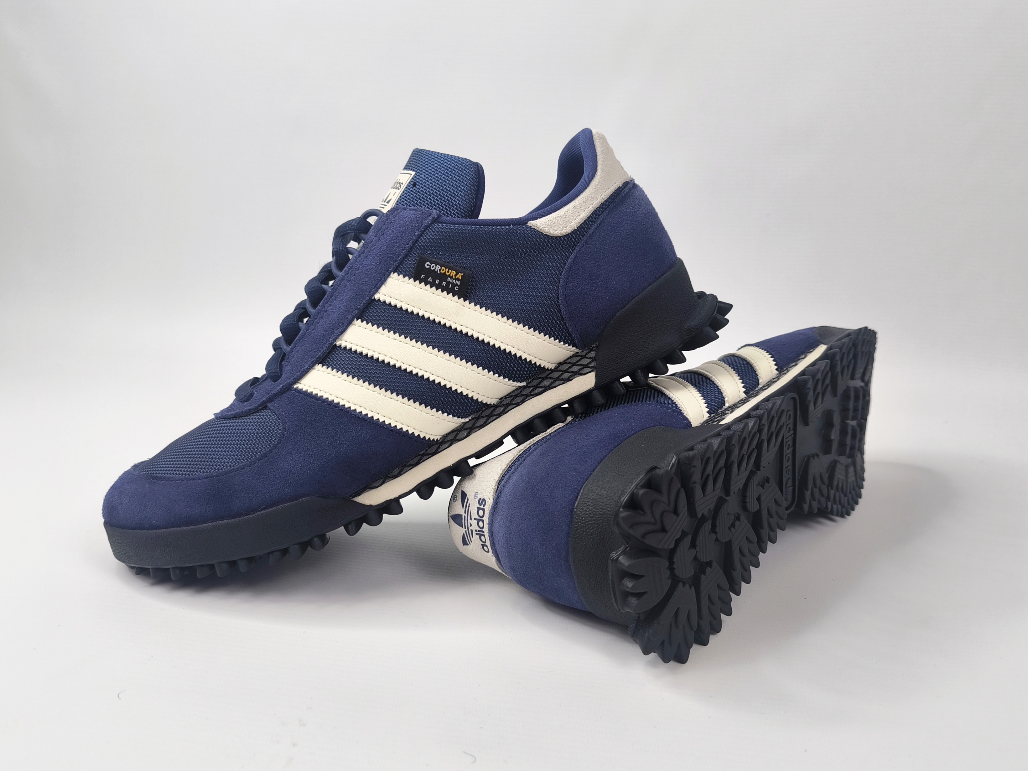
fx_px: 713
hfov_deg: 71.6
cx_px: 514
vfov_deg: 56.8
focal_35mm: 24
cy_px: 386
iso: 64
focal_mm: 6.92
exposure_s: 1/100
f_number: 1.9
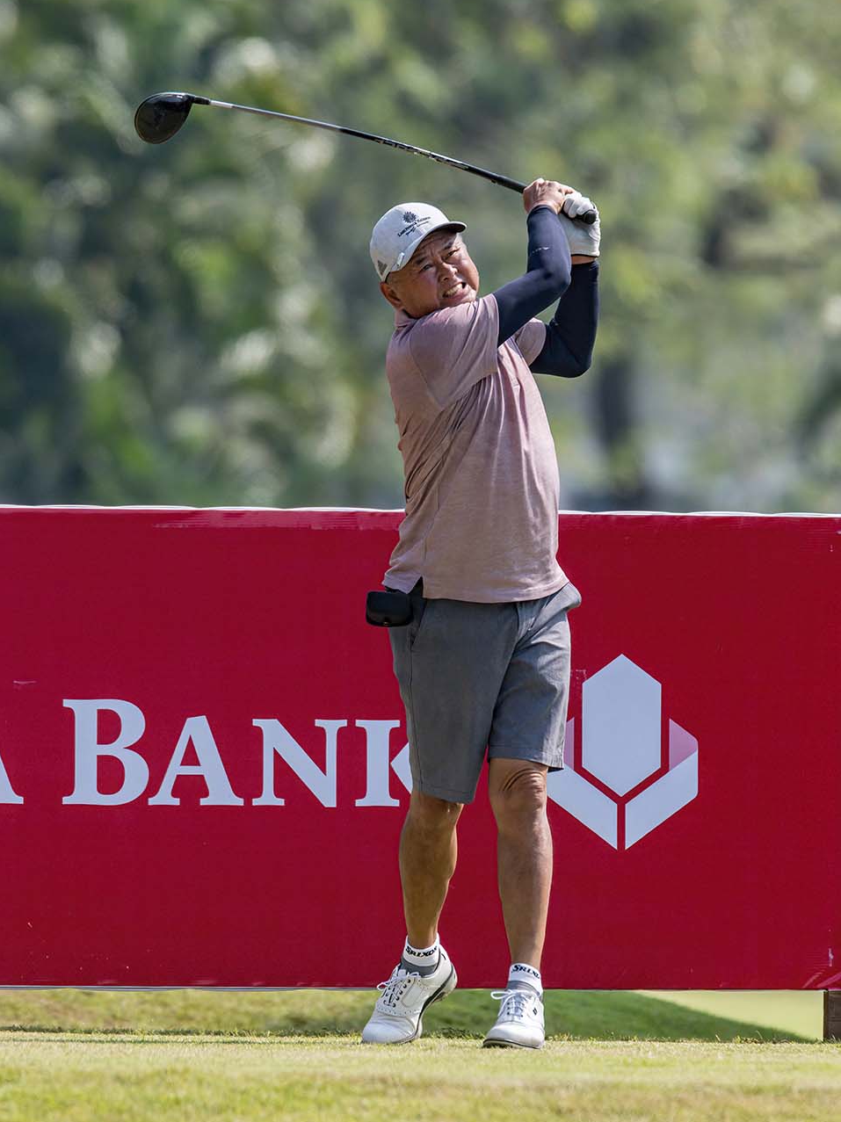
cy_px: 496
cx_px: 420
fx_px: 22849
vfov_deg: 2.8
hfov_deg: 2.1
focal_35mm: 705
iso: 450
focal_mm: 650
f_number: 8
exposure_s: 1/2000
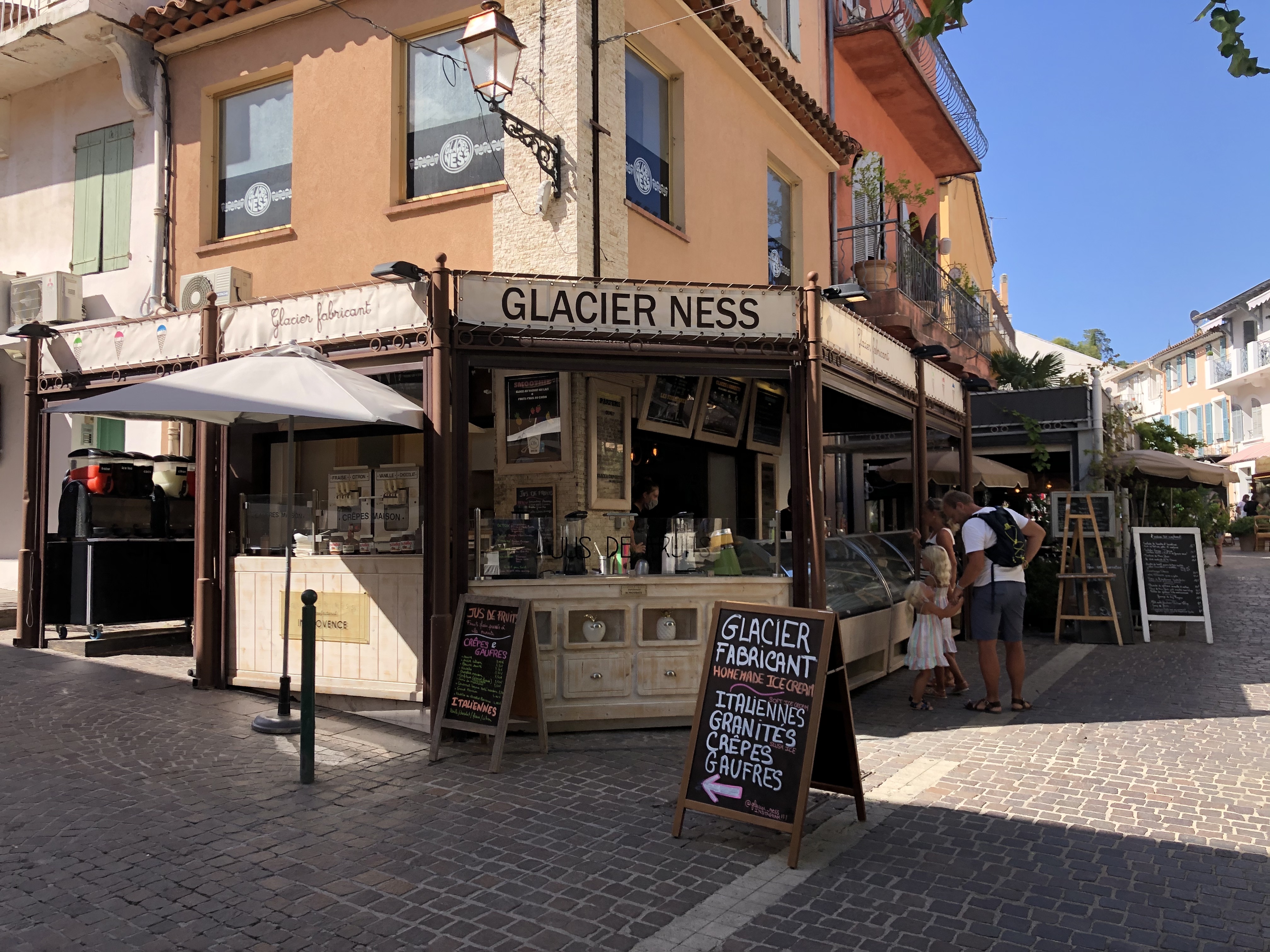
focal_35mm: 28
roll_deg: -0.2
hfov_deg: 63.4
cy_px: 476
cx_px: 635
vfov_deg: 49.7
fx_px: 1027
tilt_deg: +0.1
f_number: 1.8
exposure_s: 1/941
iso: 20
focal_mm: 4
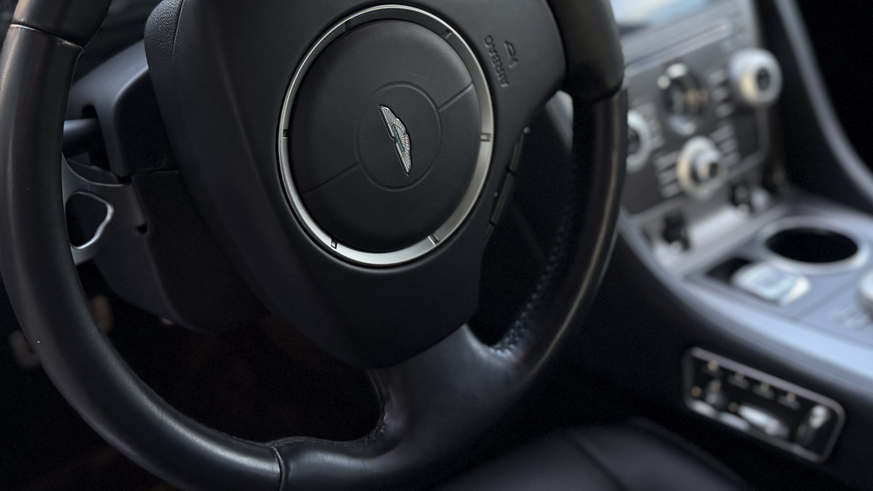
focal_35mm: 48
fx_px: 1111
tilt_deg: -24.1
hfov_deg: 42.8
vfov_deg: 24.3
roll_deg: +5.7
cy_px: 62
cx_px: 389
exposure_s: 1/121
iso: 160
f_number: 1.78
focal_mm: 6.76
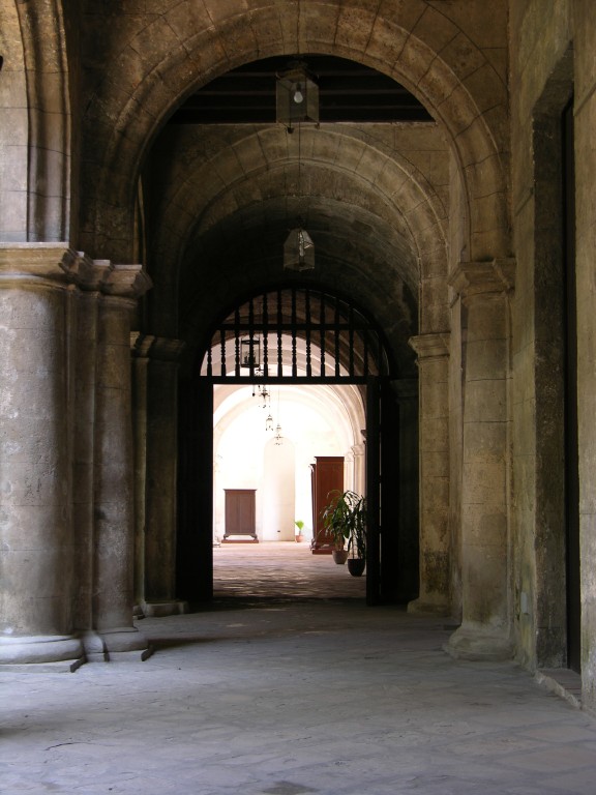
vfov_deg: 33.2
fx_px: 1331
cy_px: 398
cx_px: 298
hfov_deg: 25.2
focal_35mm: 58
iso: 50
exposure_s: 1/16.3
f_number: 3.1
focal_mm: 14.7
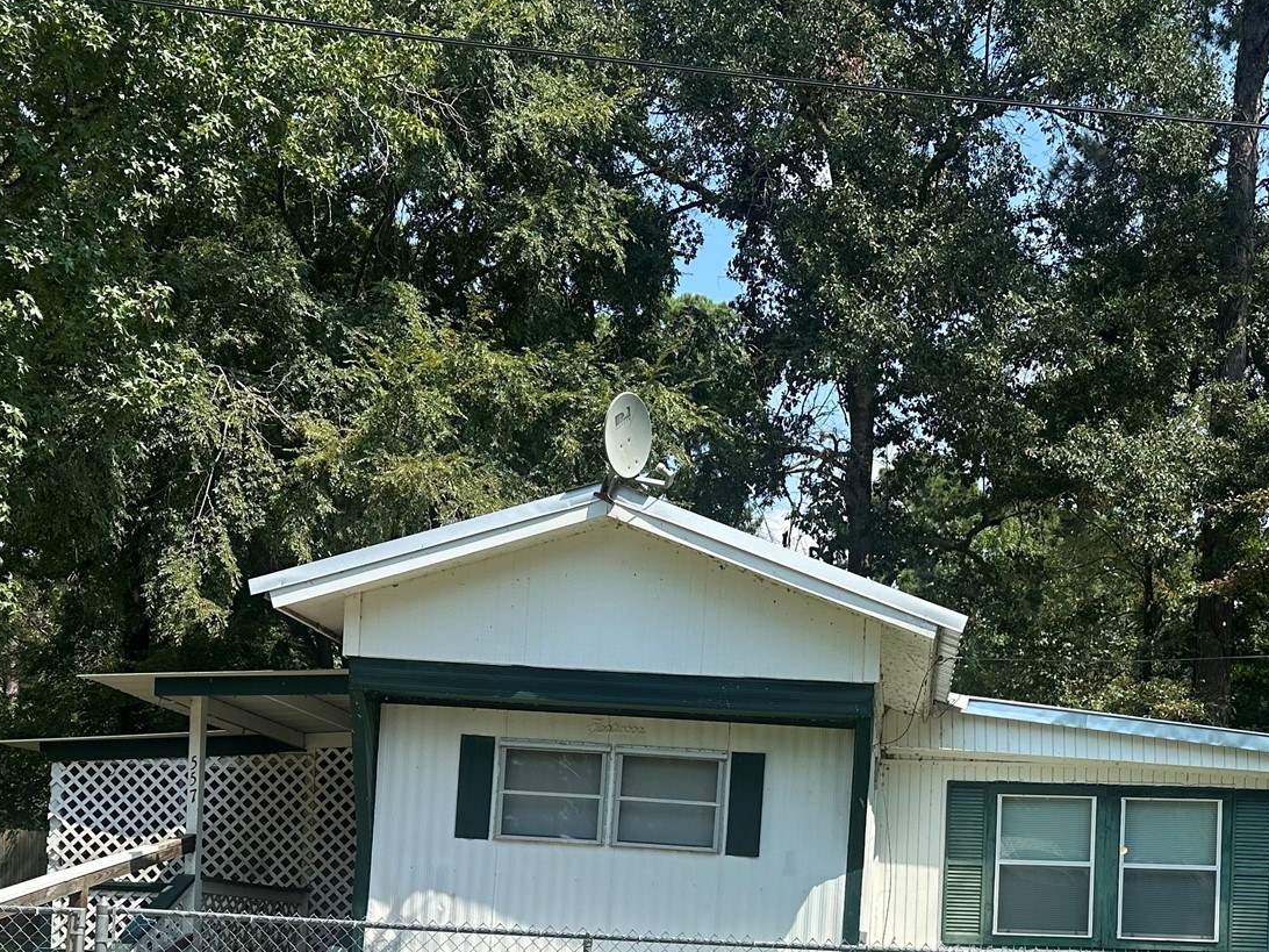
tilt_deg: +1.0
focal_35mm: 45
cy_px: 876
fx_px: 1650
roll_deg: -3.0
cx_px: 809
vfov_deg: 30.6
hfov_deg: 41.7
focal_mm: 6.86
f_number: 1.78
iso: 80
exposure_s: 1/2967
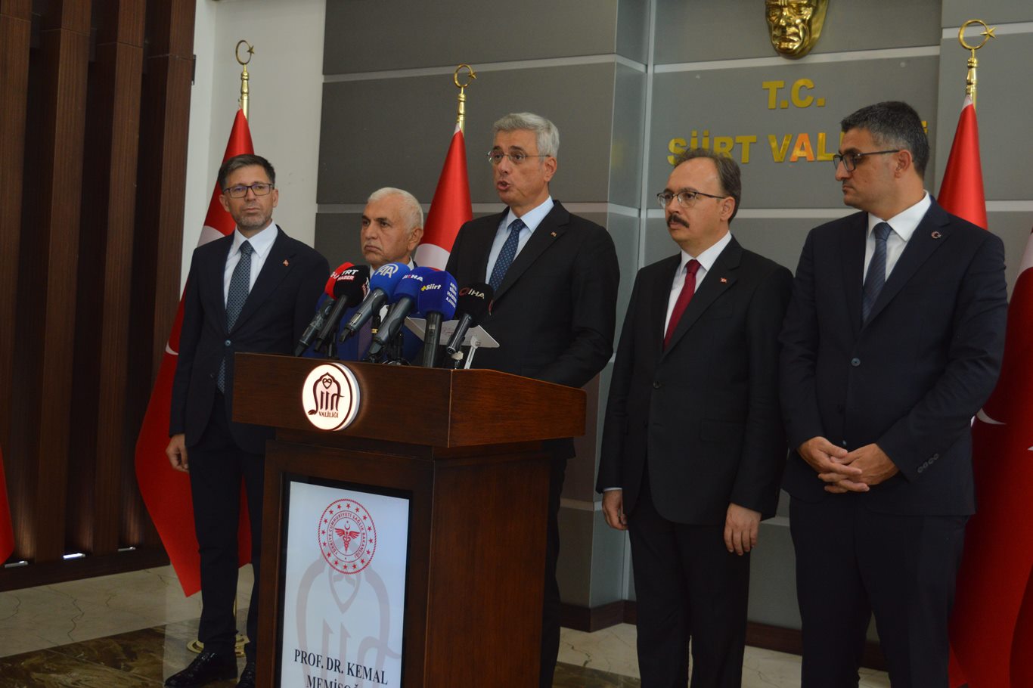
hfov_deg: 42.3
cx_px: 516
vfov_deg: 28.9
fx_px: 1334
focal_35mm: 46
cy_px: 344
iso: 500
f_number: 4.2
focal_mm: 31
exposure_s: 1/60
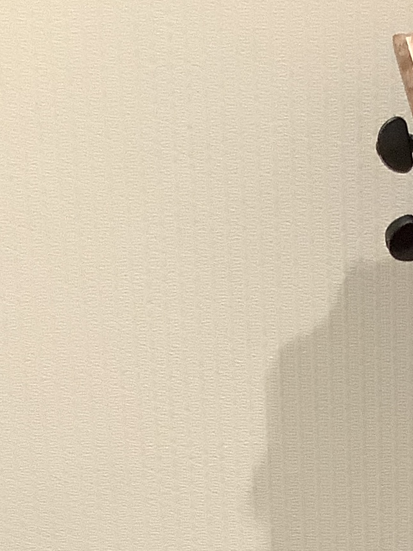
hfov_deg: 12.2
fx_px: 1877
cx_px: 549
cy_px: 1016
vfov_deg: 14.5
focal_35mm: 118
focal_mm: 3.3
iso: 320
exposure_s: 1/60
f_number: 2.4
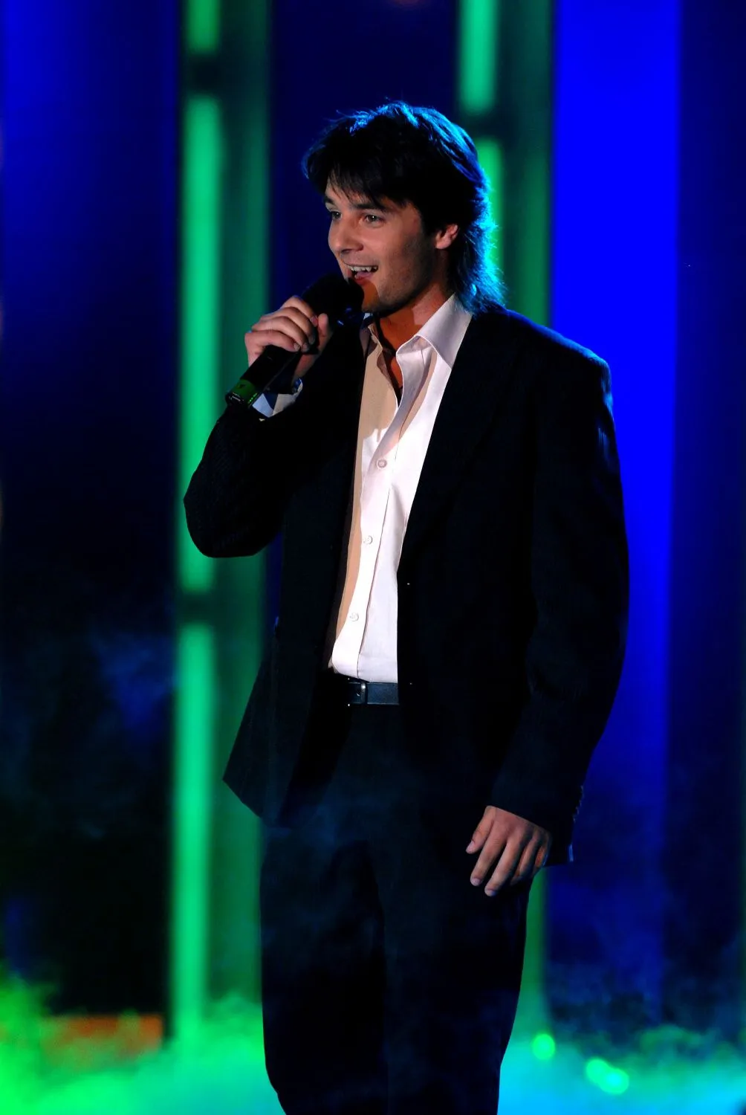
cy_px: 558
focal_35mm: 300
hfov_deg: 4.6
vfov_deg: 6.9
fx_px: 9299
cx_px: 373
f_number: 4
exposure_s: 1/160
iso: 400
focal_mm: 200
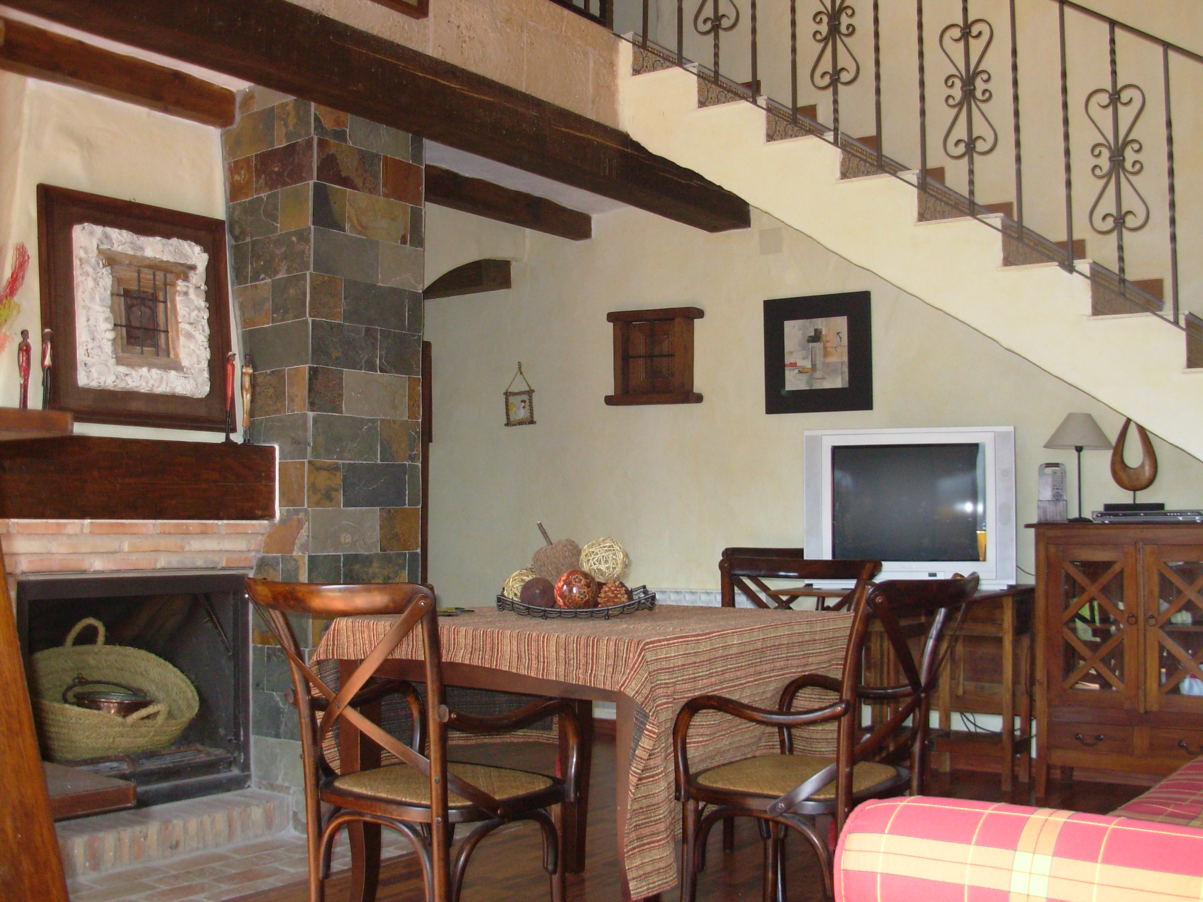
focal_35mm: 38
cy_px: 451
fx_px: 1321
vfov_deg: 37.7
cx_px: 602
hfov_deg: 49.0
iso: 109
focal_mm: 6.3
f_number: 2.9
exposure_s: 1/69.8
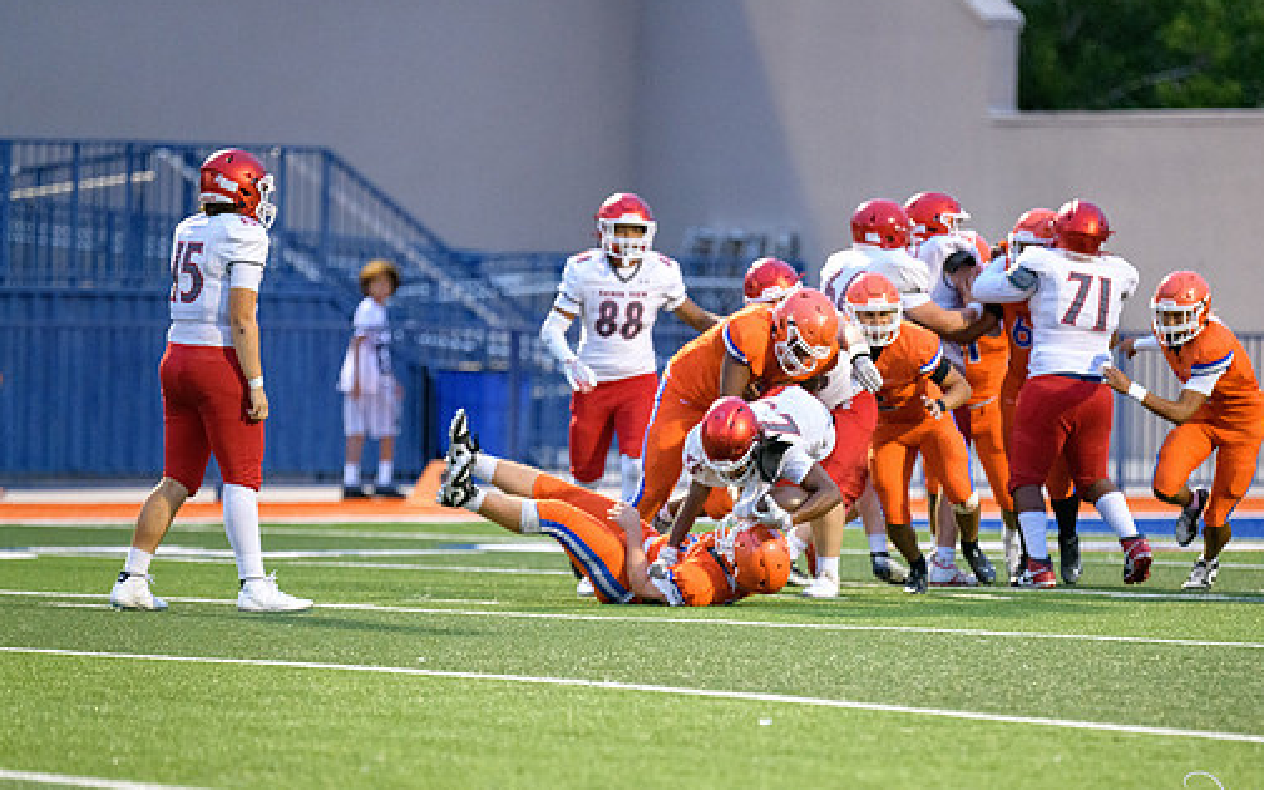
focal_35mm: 293
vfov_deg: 4.5
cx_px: 725
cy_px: 470
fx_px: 10093
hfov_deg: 7.2
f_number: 2.8
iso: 4500
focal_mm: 250
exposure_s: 1/800
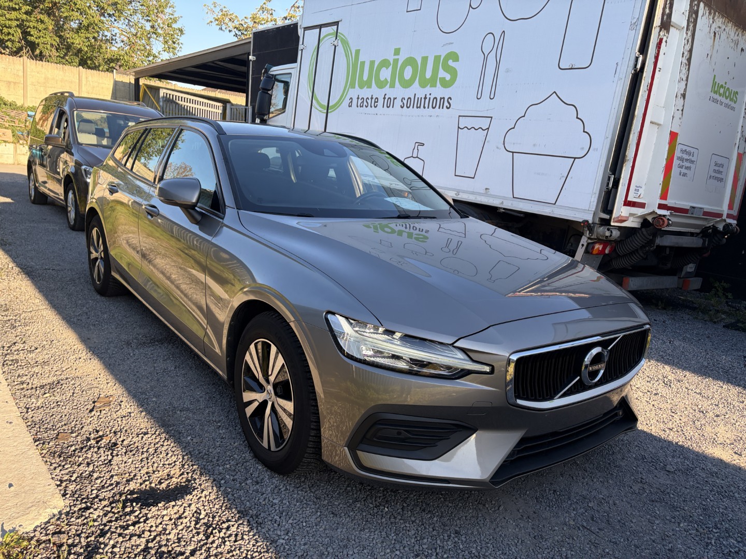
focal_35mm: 26
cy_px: 280
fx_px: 560
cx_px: 373
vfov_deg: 53.1
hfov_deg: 67.3
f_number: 1.6
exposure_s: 1/485
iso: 50
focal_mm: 5.96
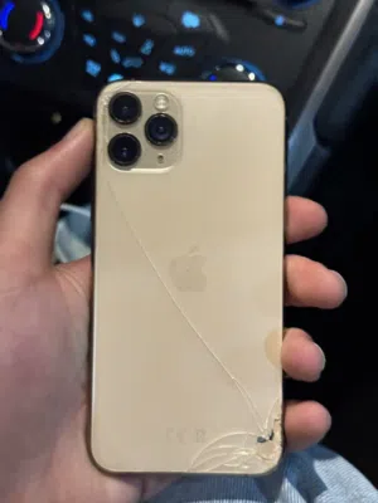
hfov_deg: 30.3
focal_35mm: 48
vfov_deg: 39.7
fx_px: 699
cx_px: 189
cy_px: 252
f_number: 1.78
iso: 500
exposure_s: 1/33
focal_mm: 6.76
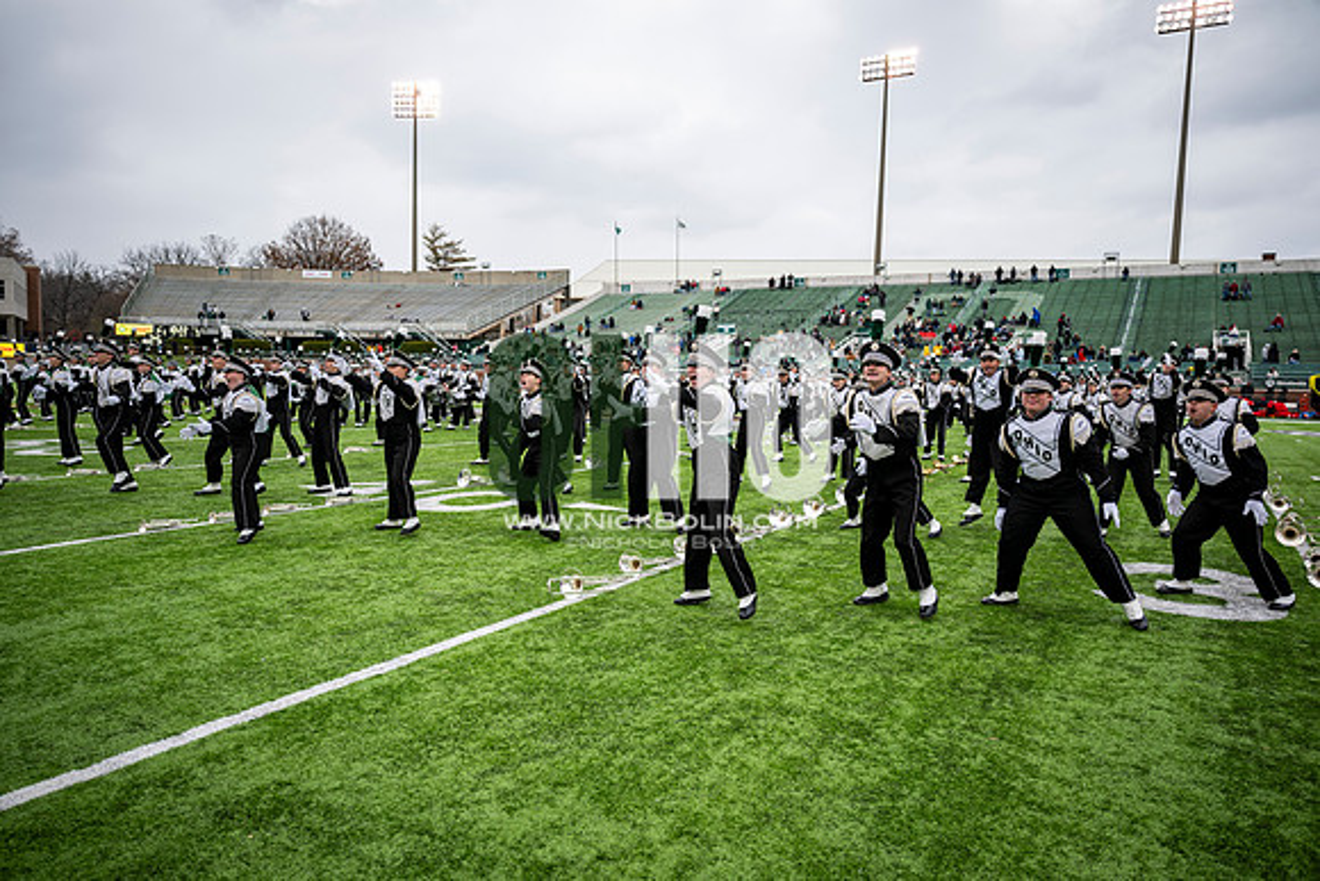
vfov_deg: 53.2
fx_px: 880
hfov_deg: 73.7
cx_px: 660
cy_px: 440
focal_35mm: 24
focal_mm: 24
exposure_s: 1/500
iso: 100
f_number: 2.8
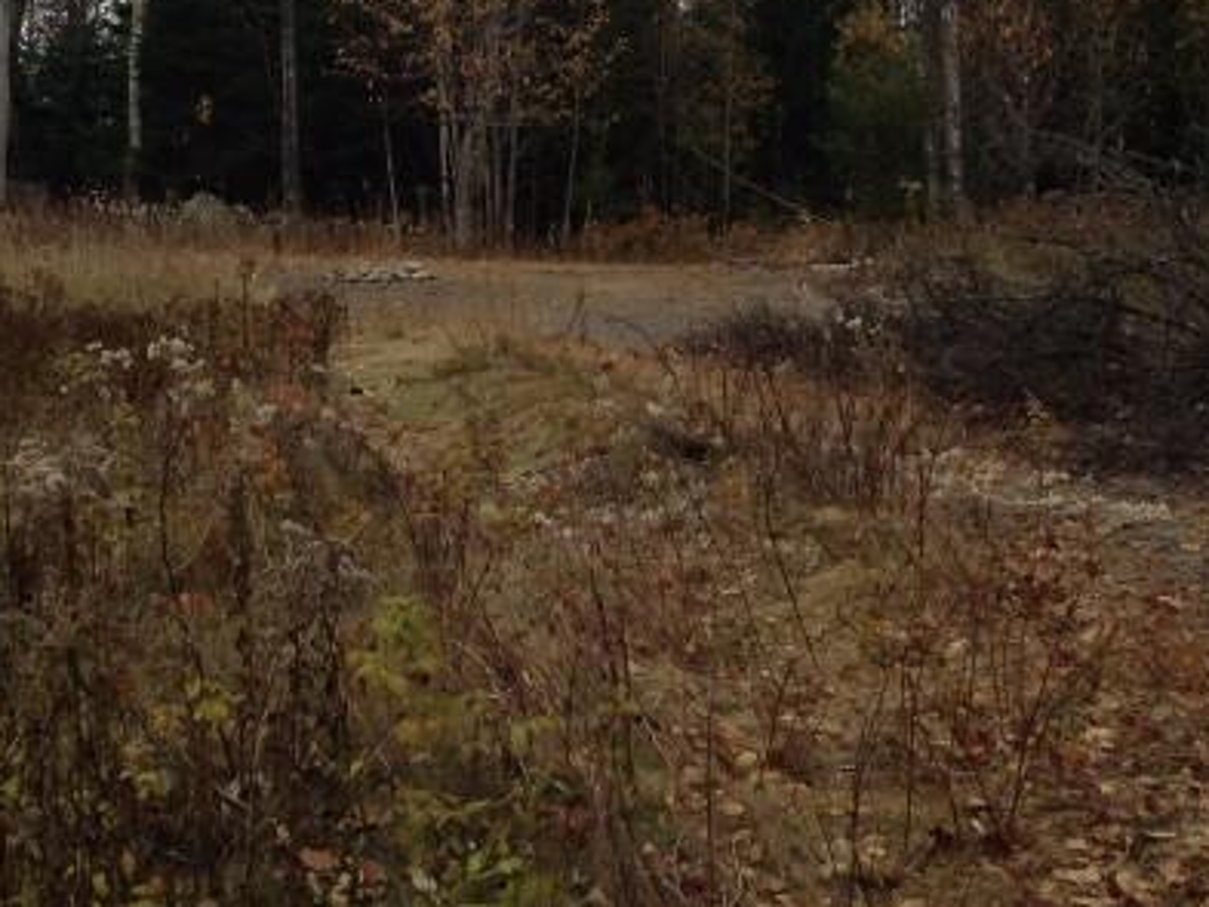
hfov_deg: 22.7
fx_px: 3005
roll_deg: +1.8
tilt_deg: +3.0
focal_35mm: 86
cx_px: 412
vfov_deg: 17.0
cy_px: 126
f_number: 2.4
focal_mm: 4.12
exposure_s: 1/407
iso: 50
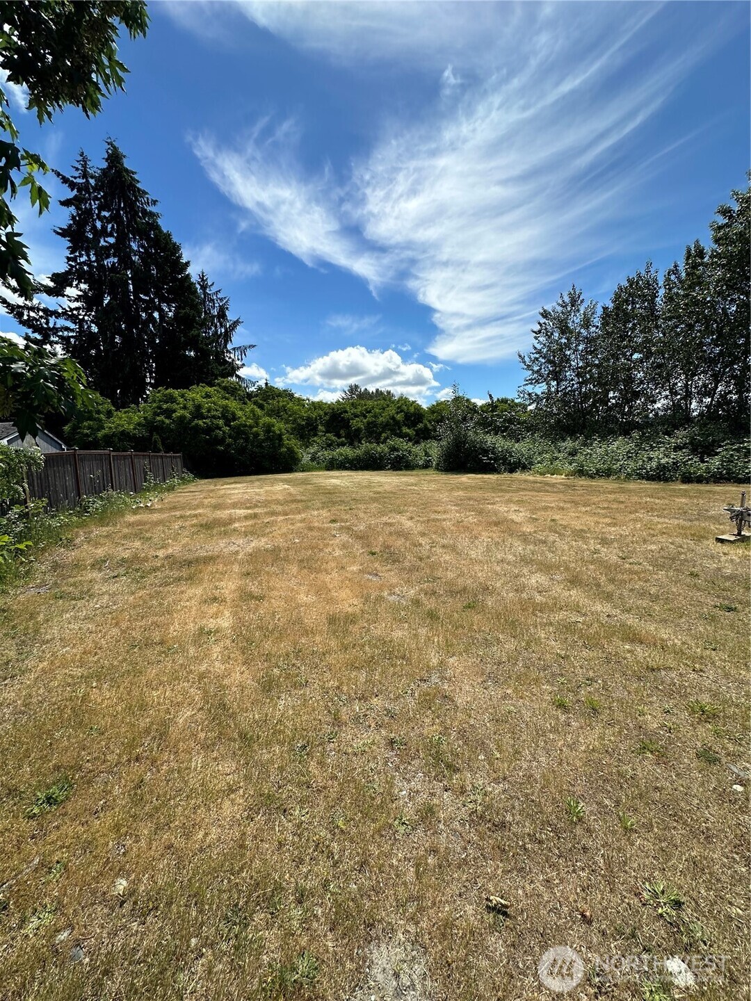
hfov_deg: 85.7
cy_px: 500
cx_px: 376
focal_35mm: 14
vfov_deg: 102.1
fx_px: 405
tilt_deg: -7.7
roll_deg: -1.3
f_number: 2.2
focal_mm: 2.22
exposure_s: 1/2882
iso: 50
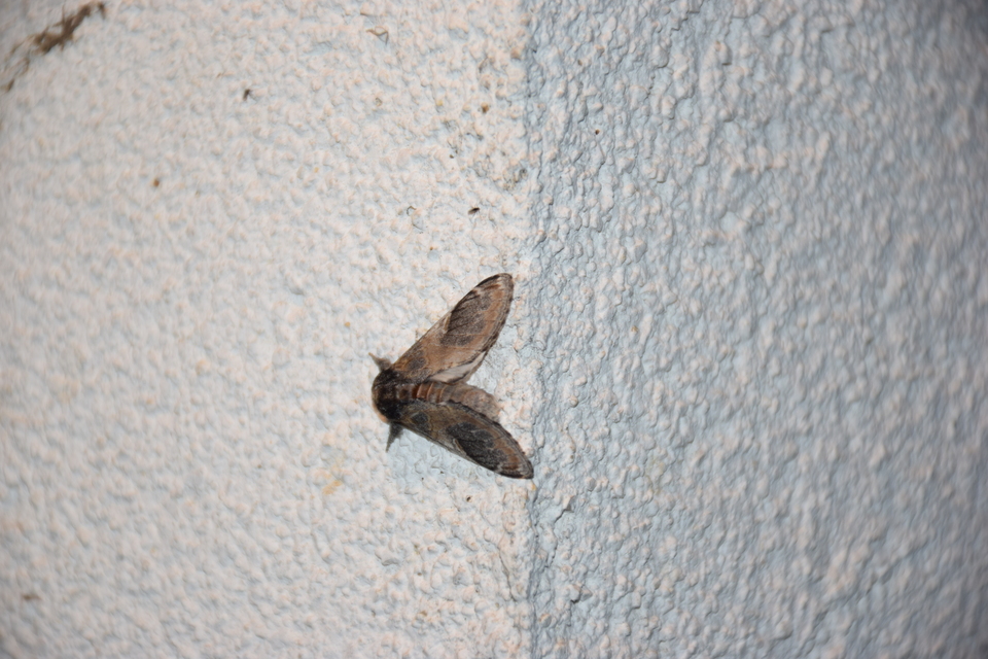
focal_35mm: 210
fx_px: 5763
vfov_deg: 6.5
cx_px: 494
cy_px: 330
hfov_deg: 9.8
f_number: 5.6
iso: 400
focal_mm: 140
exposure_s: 1/60
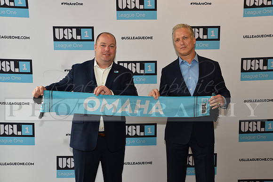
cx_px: 136
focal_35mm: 42
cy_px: 91
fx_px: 319
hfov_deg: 46.4
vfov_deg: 31.9
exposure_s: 1/60
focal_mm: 42
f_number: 5.6
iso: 400
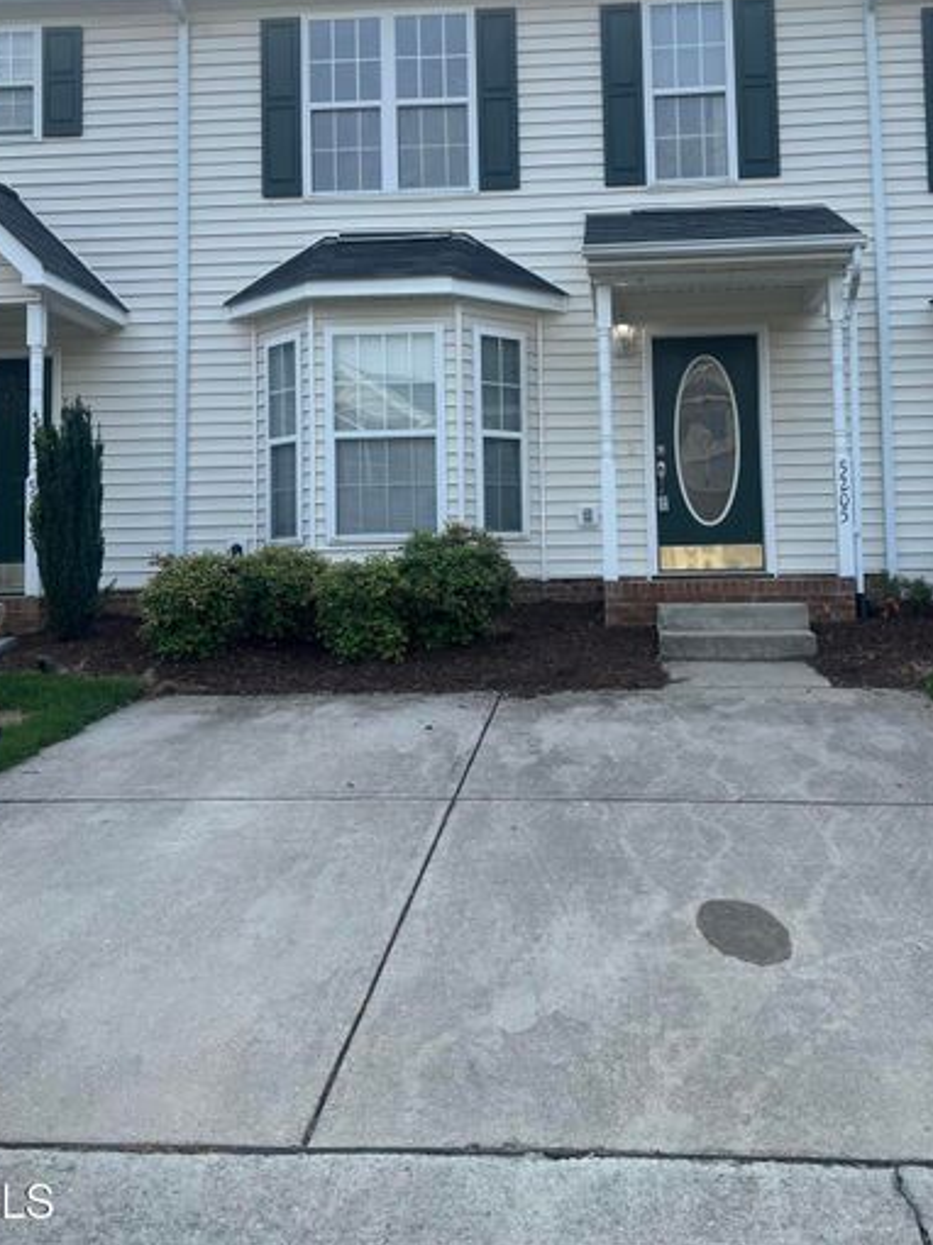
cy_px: 463
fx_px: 1223
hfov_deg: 41.7
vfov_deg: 53.4
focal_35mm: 34
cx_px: 535
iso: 50
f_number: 1.5
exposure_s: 1/840
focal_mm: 5.7
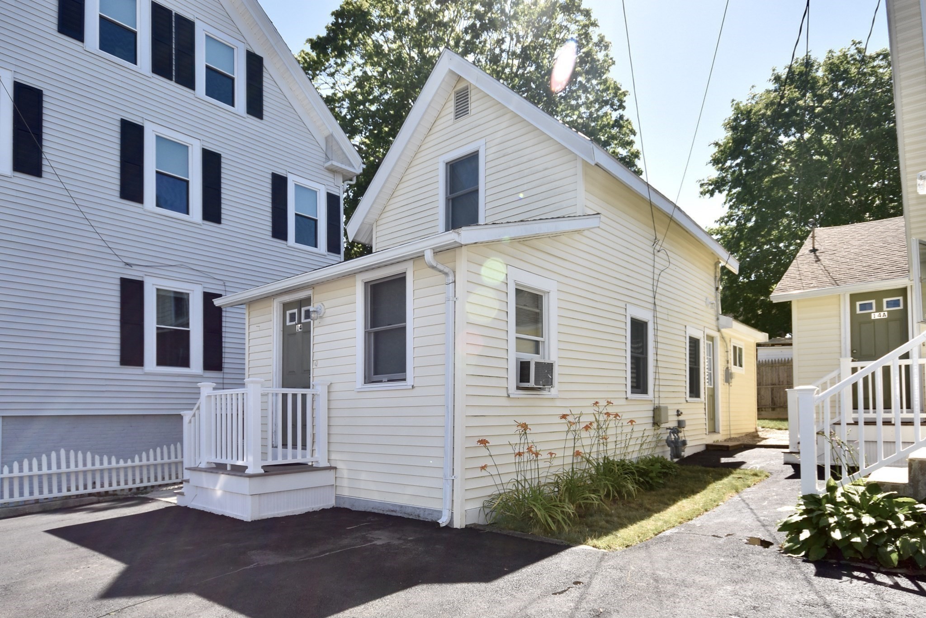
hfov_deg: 95.0
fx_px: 425
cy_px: 309
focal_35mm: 16
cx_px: 463
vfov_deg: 72.1
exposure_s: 1/200
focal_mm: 11
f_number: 7.1
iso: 100
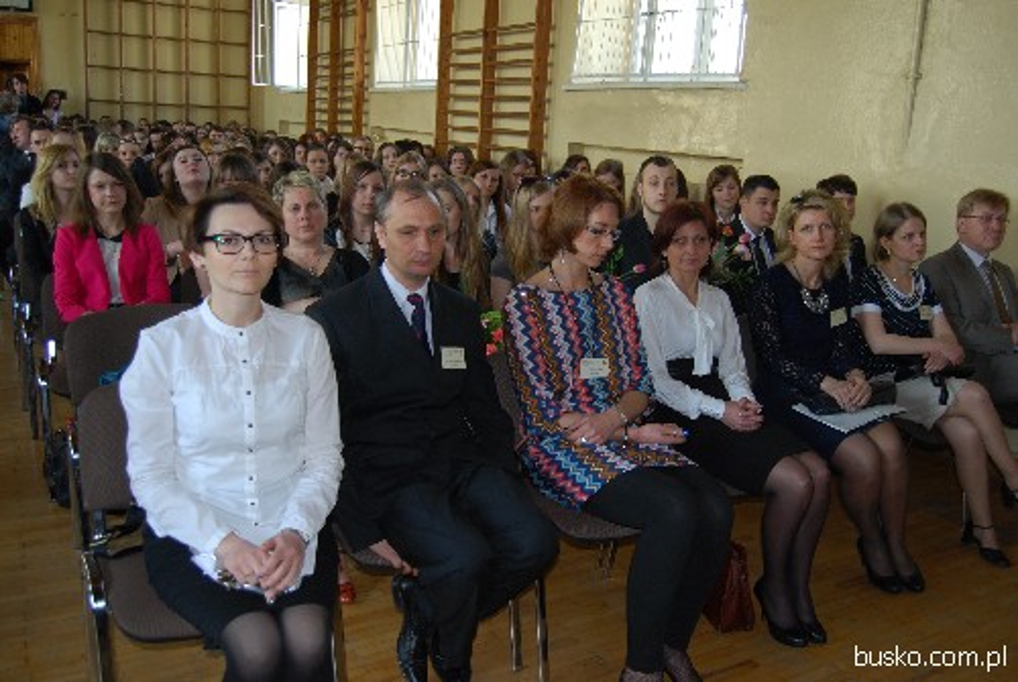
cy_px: 341
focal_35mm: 30
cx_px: 509
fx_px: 850
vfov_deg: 43.7
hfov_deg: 61.9
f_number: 3.8
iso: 200
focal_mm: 20
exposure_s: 1/60
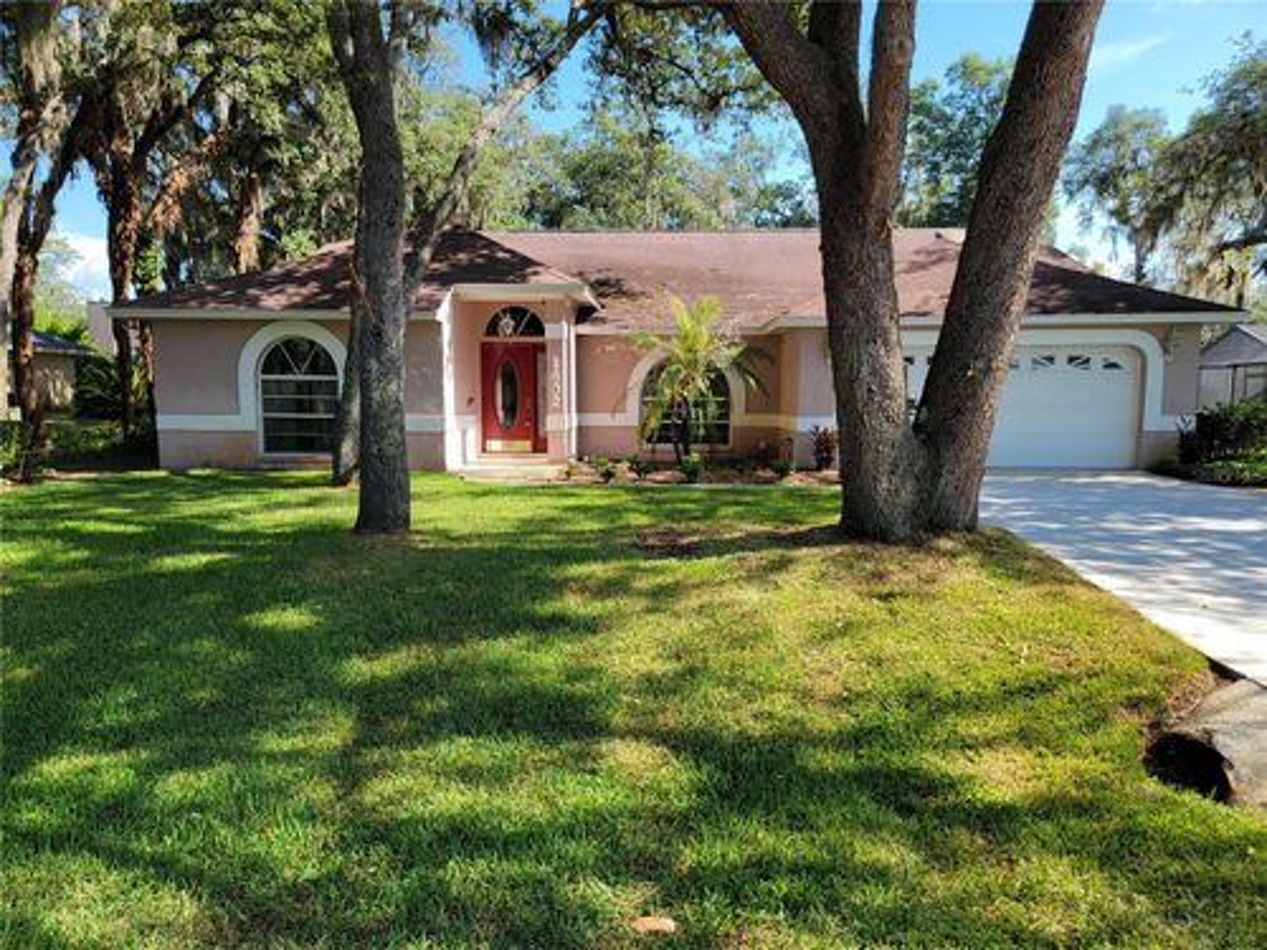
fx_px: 878
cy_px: 475
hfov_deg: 71.6
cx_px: 634
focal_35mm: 24
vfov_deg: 56.8
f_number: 1.8
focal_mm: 6.7
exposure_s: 1/298
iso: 16
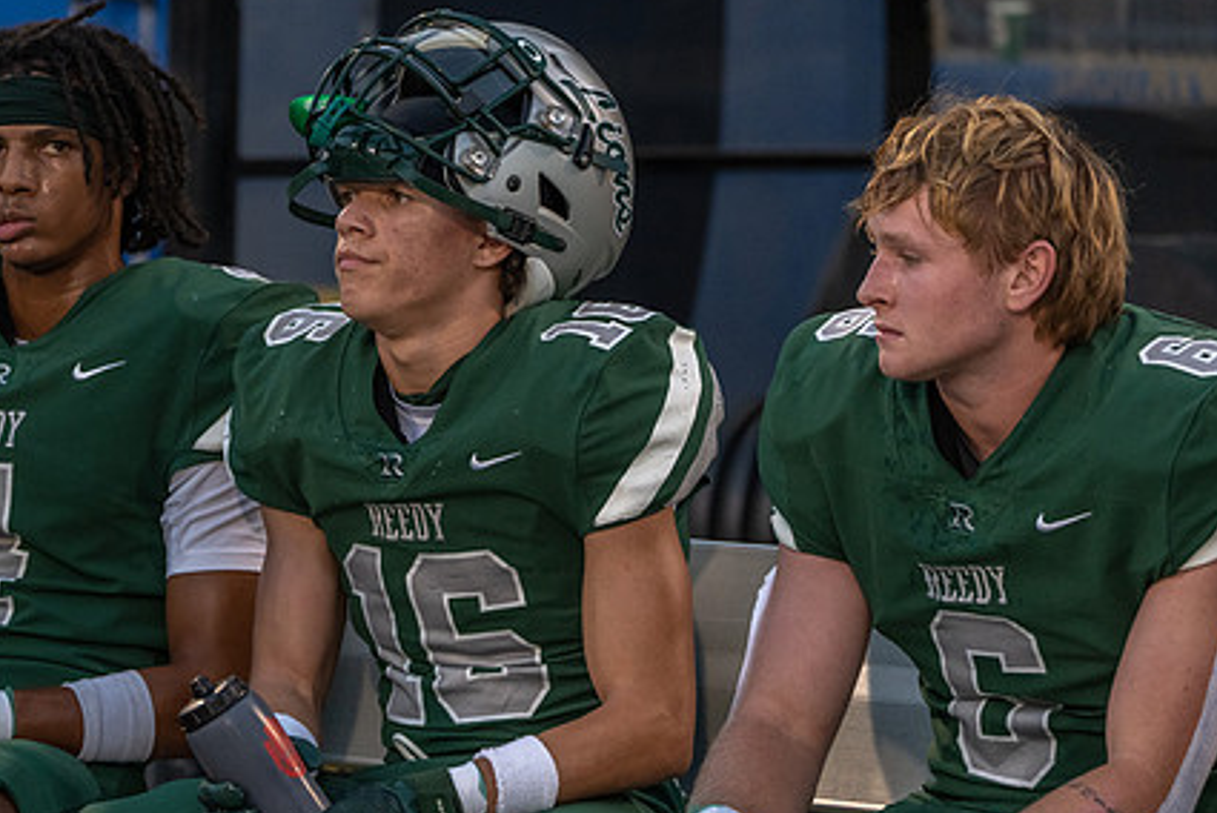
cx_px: 409
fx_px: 9370
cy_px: 351
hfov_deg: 7.4
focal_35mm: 277
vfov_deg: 5.0
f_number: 5.6
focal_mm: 203
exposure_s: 1/1000
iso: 3200
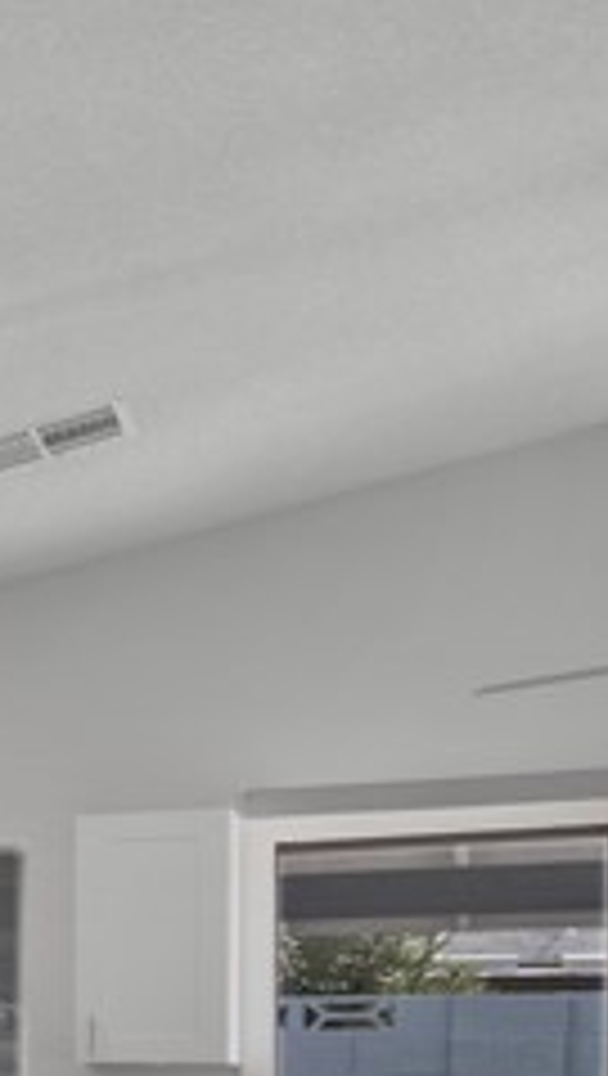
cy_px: 1076
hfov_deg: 8.9
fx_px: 2171
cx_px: -1648
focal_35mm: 76
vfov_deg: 26.4
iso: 500
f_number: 10
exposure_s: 1/15
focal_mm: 16
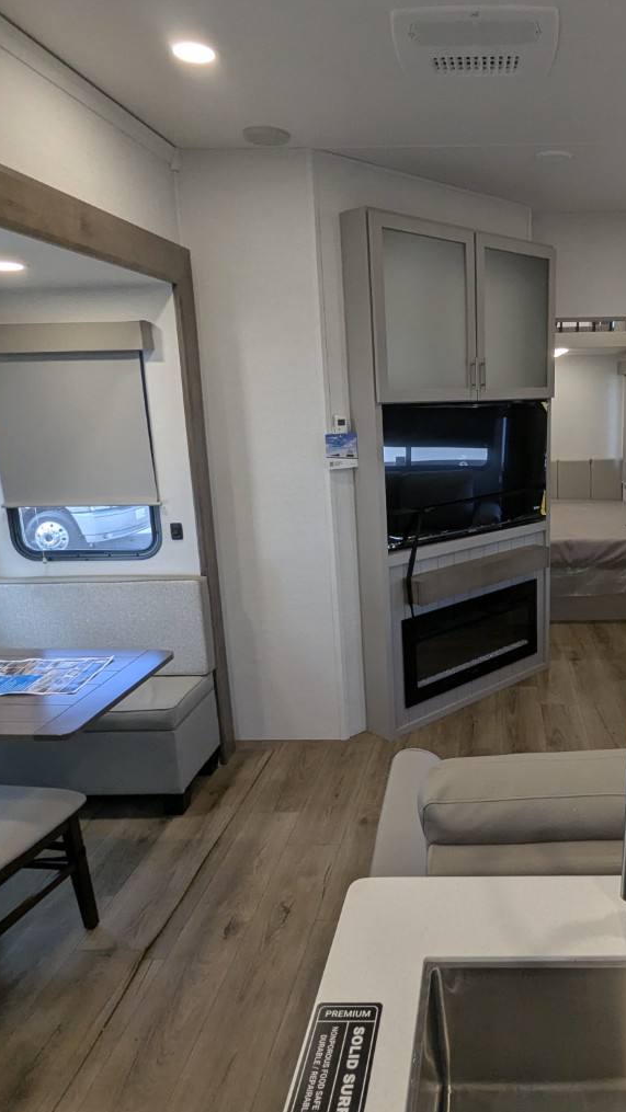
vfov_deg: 76.3
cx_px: 492
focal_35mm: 24
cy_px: 555
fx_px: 708
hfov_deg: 45.5
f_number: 2.2
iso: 142
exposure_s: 1/138
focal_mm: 2.35
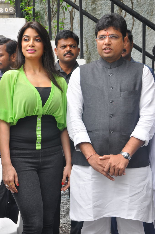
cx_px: 78
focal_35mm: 72
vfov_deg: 28.1
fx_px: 466
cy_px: 117
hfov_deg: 18.9
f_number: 8
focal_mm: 48
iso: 250
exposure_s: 1/100
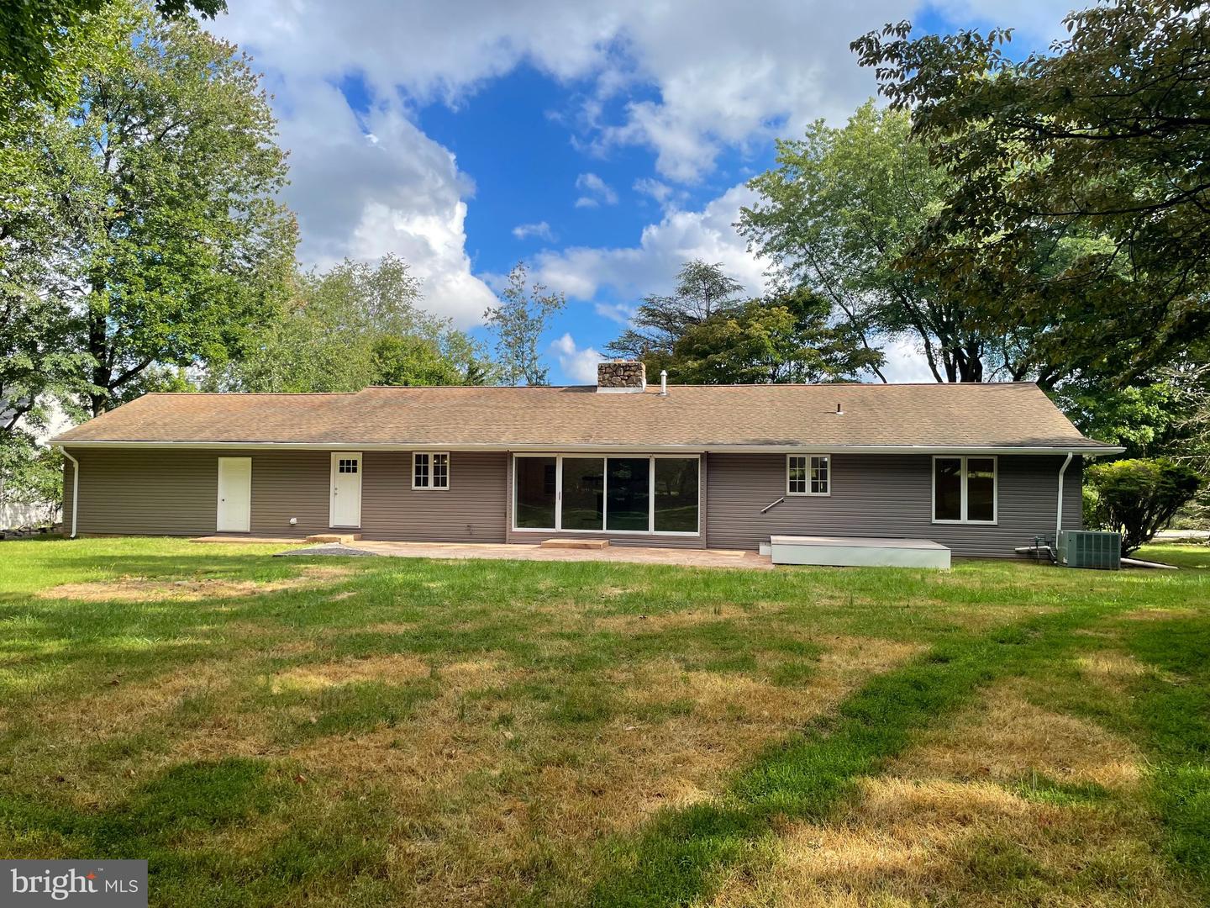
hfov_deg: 67.3
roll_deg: -0.6
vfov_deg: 53.1
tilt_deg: +1.3
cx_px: 605
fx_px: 909
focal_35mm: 26
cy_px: 454
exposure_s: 1/2053
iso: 32
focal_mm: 4.2
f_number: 1.6
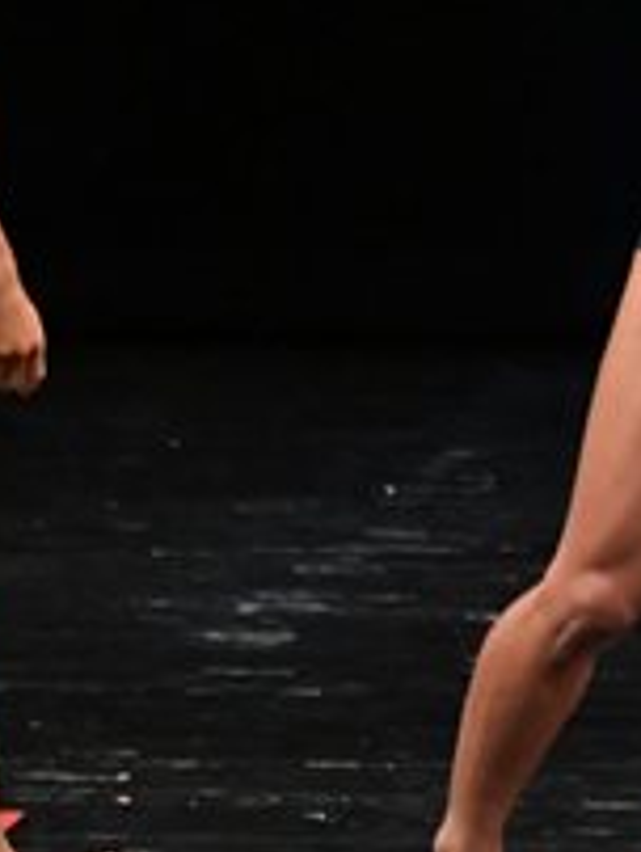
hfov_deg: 1.9
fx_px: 19686
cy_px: 527
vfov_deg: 2.5
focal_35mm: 799
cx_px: 909
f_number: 5.6
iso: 3200
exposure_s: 1/400
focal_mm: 145
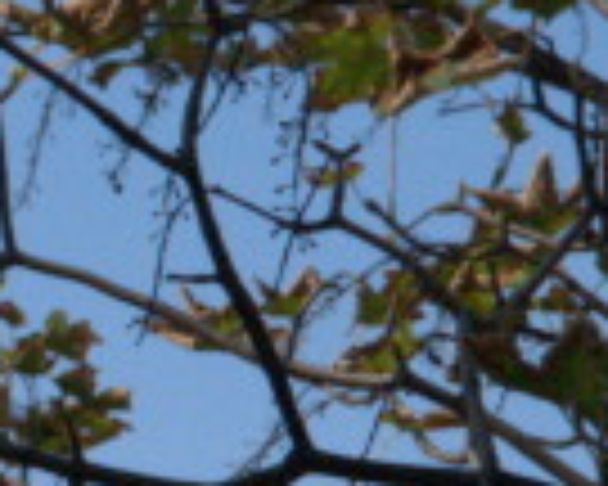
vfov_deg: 1.7
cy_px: 531
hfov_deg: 2.1
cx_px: -1099
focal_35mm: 908
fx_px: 16331
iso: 400
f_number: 9
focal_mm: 85
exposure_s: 1/1250
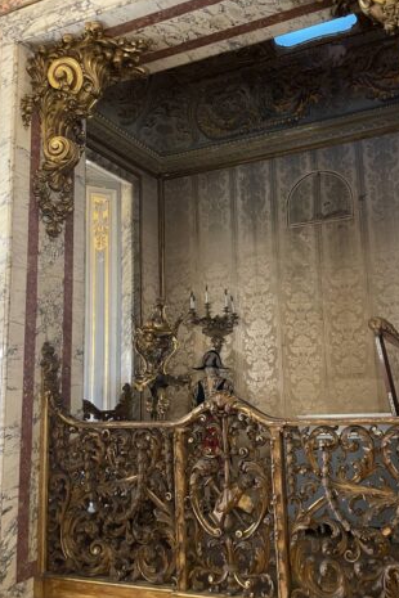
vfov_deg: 58.7
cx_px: 248
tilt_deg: +10.1
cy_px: 297
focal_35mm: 32
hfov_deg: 40.8
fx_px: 532
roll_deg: +2.4
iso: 500
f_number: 1.6
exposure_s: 1/33
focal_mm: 4.2
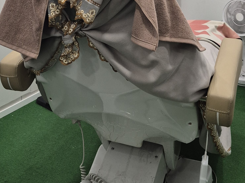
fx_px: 439
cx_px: 128
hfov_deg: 31.2
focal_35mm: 62
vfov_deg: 21.4
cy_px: -55
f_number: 1.8
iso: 200
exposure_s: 1/120
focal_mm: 5.4
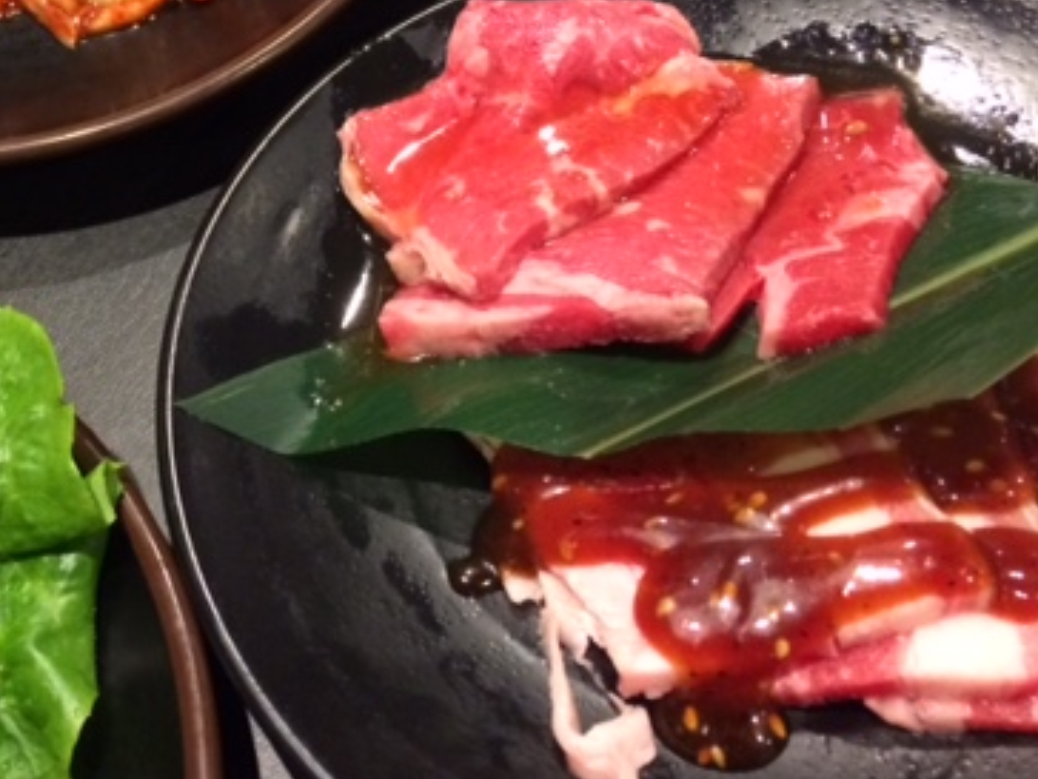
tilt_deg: -47.9
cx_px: 151
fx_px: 1529
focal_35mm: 51
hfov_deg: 35.8
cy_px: 146
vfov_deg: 27.9
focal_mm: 4.15
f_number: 2.2
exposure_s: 1/30
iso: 320
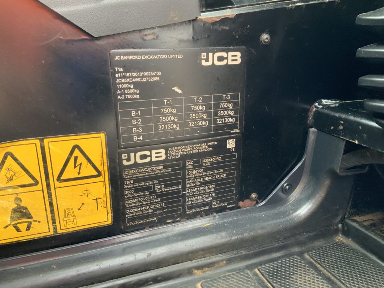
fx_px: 322
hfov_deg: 61.7
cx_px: 192
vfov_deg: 48.2
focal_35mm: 29
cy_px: 144
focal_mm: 3
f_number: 1.8
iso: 80
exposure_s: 1/60
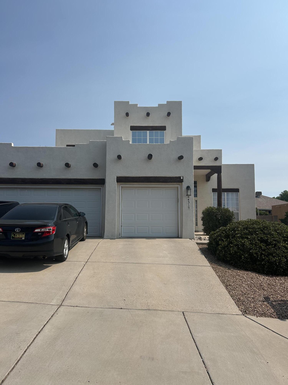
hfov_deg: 53.1
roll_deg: -0.6
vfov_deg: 67.3
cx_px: 144
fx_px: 288
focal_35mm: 26
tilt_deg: +7.4
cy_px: 192
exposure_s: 1/7463
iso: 50
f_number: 1.5
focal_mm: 5.7
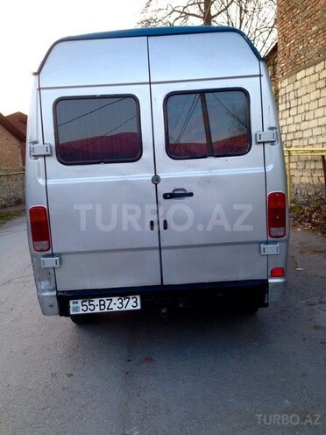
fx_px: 414
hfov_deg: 42.9
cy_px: 218
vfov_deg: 55.4
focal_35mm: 33
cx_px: 163
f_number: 2.4
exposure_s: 1/40
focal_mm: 4.12
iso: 64
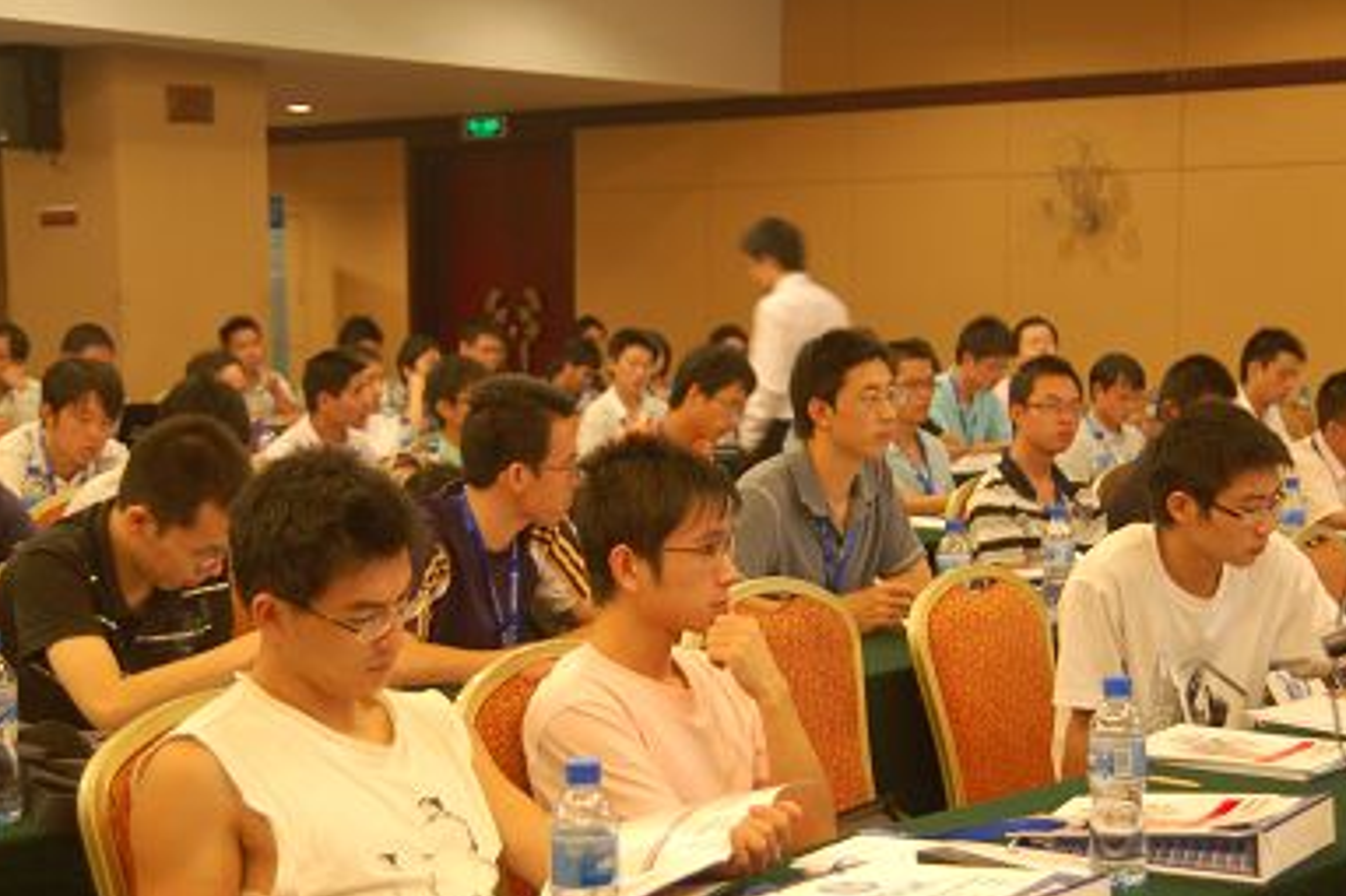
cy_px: 611
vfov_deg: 19.6
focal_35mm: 69
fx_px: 2579
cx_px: 759
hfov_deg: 29.2
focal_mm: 32
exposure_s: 1/30
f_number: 2.8
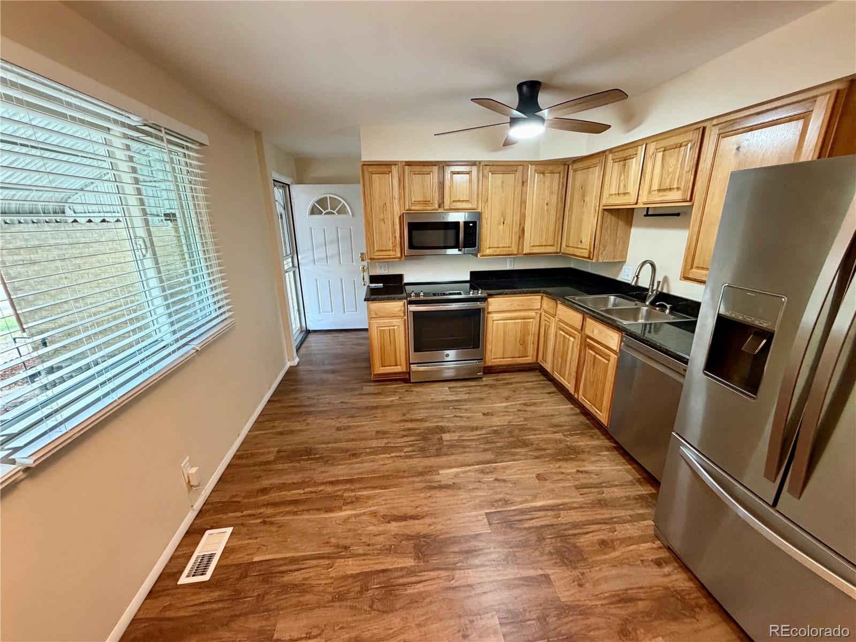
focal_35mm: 14
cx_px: 428
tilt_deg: -16.1
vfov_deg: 85.7
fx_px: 346
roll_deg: +1.1
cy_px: 321
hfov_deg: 102.1
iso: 400
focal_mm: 2.22
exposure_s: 1/60
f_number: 2.2
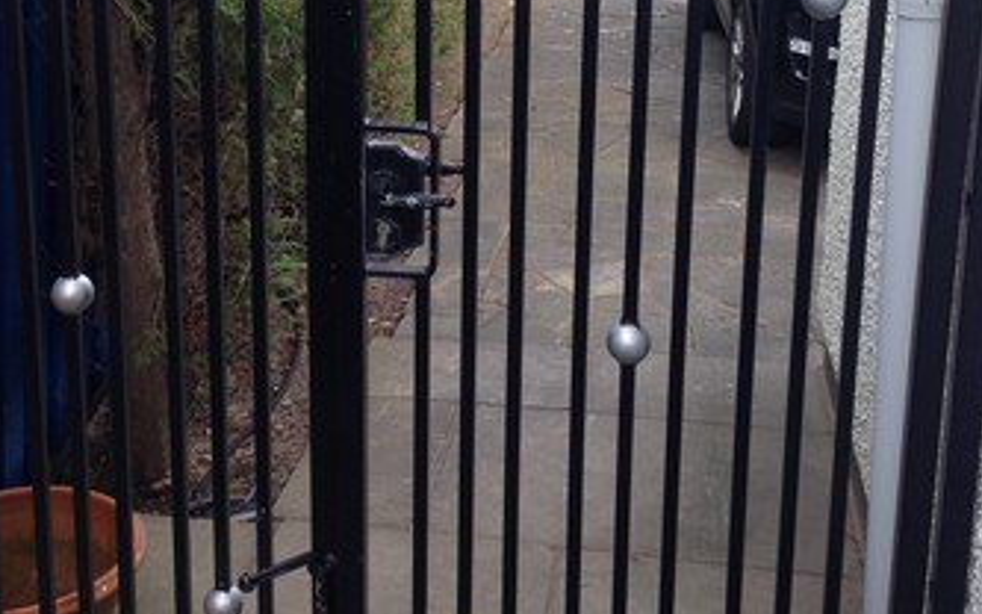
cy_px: 102
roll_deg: -0.6
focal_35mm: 56
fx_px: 1498
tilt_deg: -12.3
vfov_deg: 22.7
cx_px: 422
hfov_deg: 36.2
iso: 50
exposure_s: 1/126
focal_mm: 4.12
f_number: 2.4
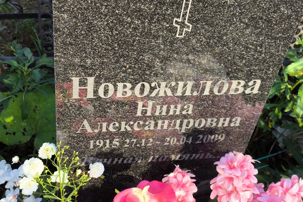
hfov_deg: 37.5
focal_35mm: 53
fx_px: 446
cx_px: 152
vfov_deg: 25.5
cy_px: 93
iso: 50
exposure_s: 1/270
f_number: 1.7
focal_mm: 4.71
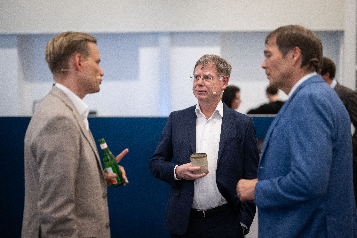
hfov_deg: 39.6
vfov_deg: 27.0
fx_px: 496
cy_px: 119
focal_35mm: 50
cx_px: 178
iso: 2000
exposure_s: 1/250
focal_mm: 50
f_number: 1.2
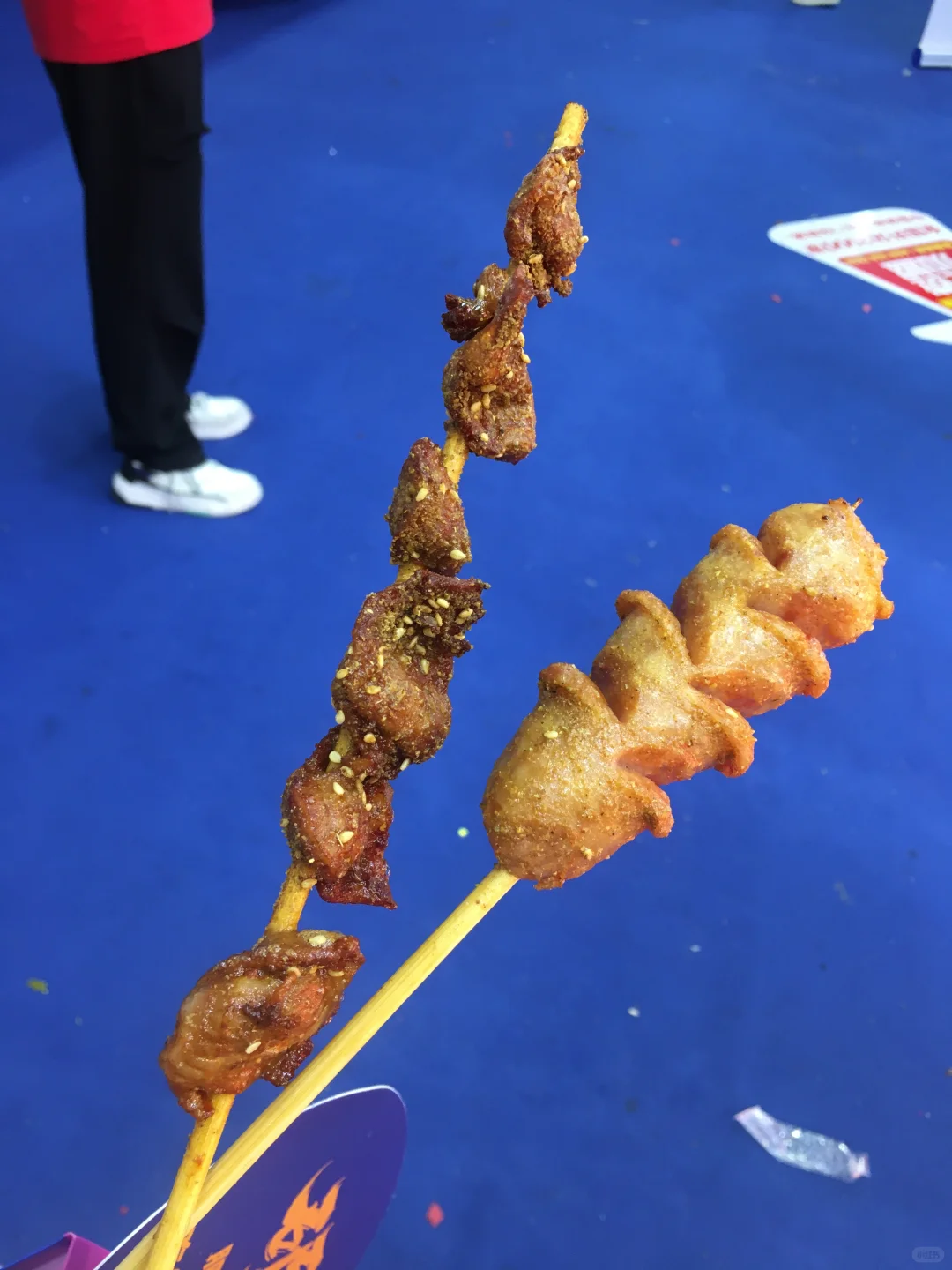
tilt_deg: -40.8
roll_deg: -3.7
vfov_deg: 61.7
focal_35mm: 29
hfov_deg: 48.2
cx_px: 476
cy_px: 635
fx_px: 1063
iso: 100
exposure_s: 1/33
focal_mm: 4.15
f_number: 2.2
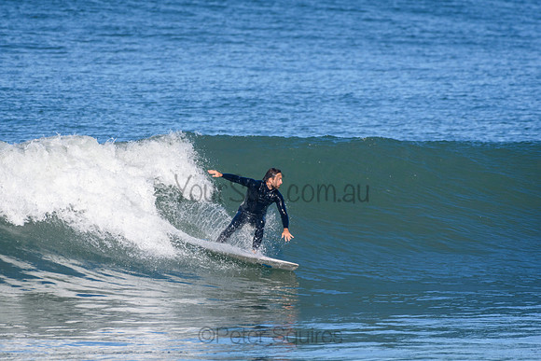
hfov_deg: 2.7
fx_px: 11273
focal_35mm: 750
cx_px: 270
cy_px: 180
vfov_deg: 1.8
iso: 400
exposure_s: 1/2000
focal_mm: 500
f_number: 5.6
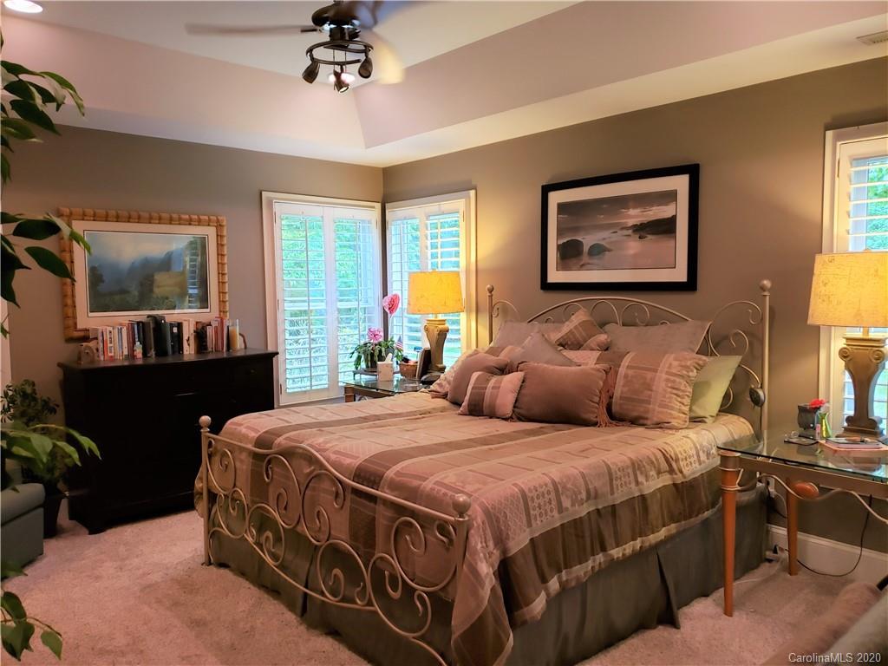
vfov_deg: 53.1
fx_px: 667
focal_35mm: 26
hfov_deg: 67.3
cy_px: 333
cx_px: 444
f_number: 1.5
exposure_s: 1/60
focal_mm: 4.3
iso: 250
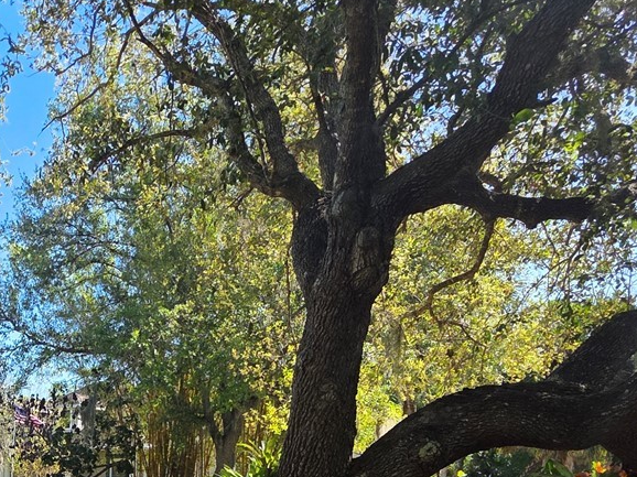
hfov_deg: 43.5
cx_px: -10
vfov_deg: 34.8
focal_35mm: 36
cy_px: 510
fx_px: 662
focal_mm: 2.2
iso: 40
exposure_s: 1/726
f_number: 1.9
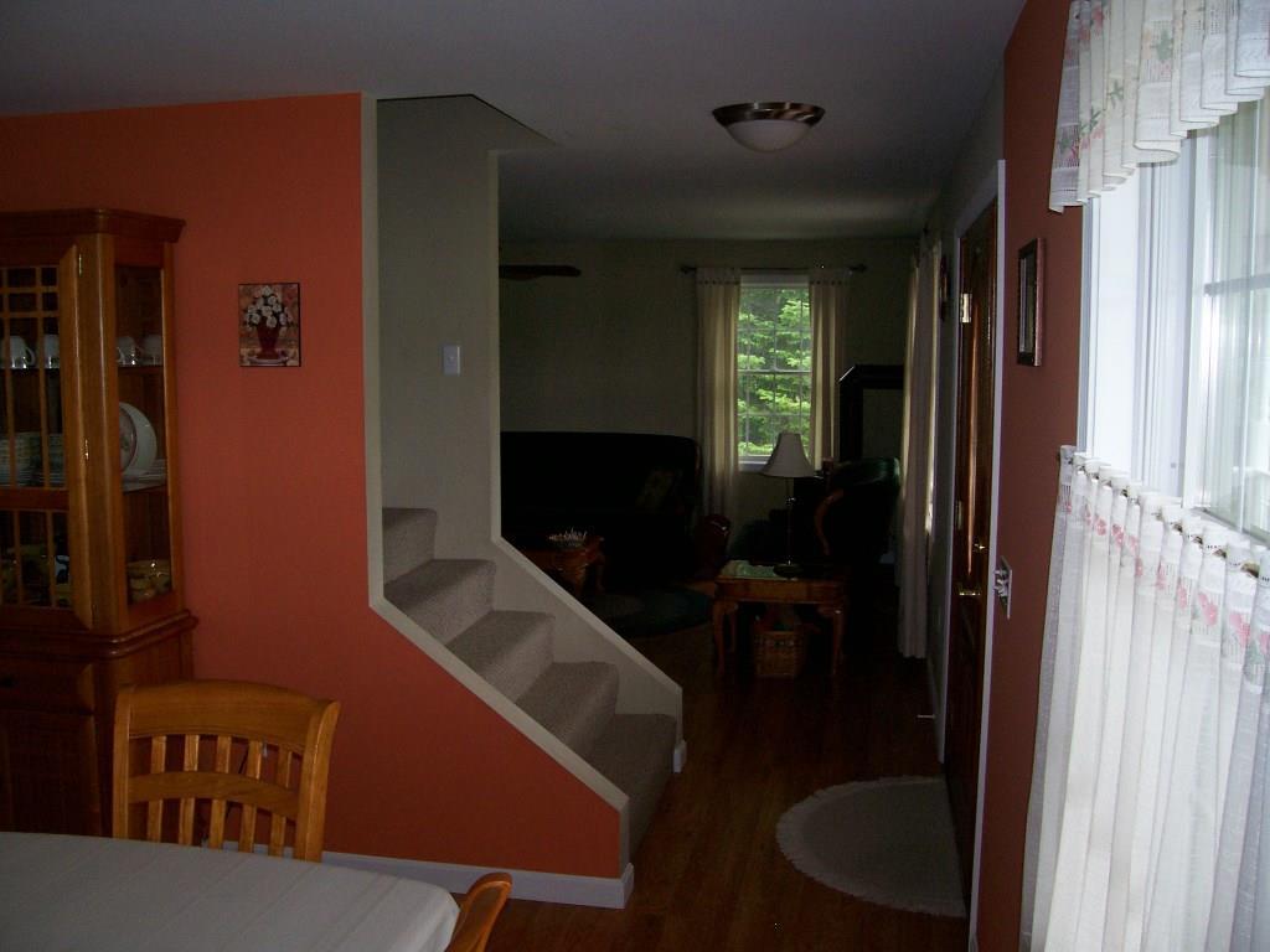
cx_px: 635
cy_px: 476
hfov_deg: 54.0
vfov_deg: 41.8
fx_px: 1247
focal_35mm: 34
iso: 140
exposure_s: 1/112
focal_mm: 5.6
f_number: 2.7
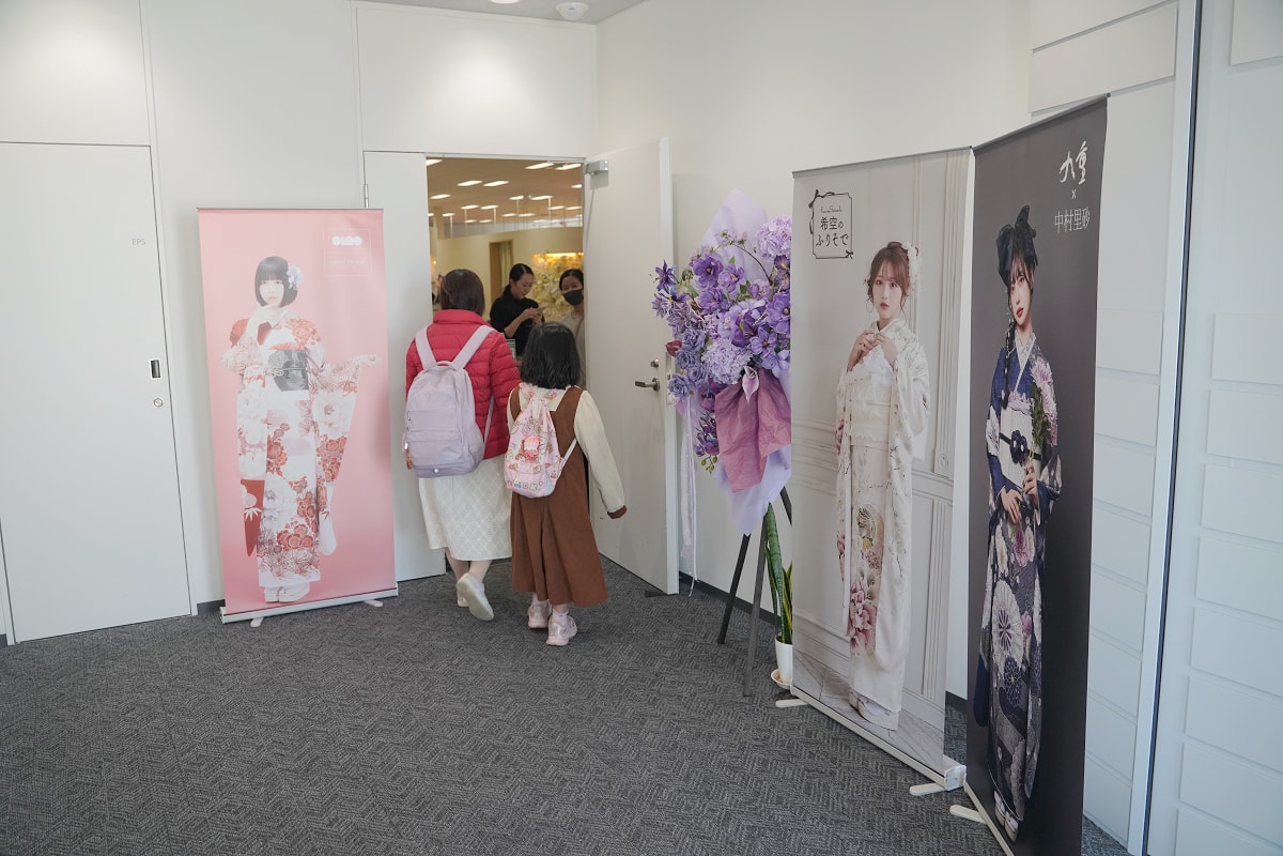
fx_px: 998
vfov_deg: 46.4
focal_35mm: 28
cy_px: 428
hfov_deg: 65.5
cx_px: 642
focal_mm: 28
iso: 1000
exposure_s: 1/160
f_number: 4
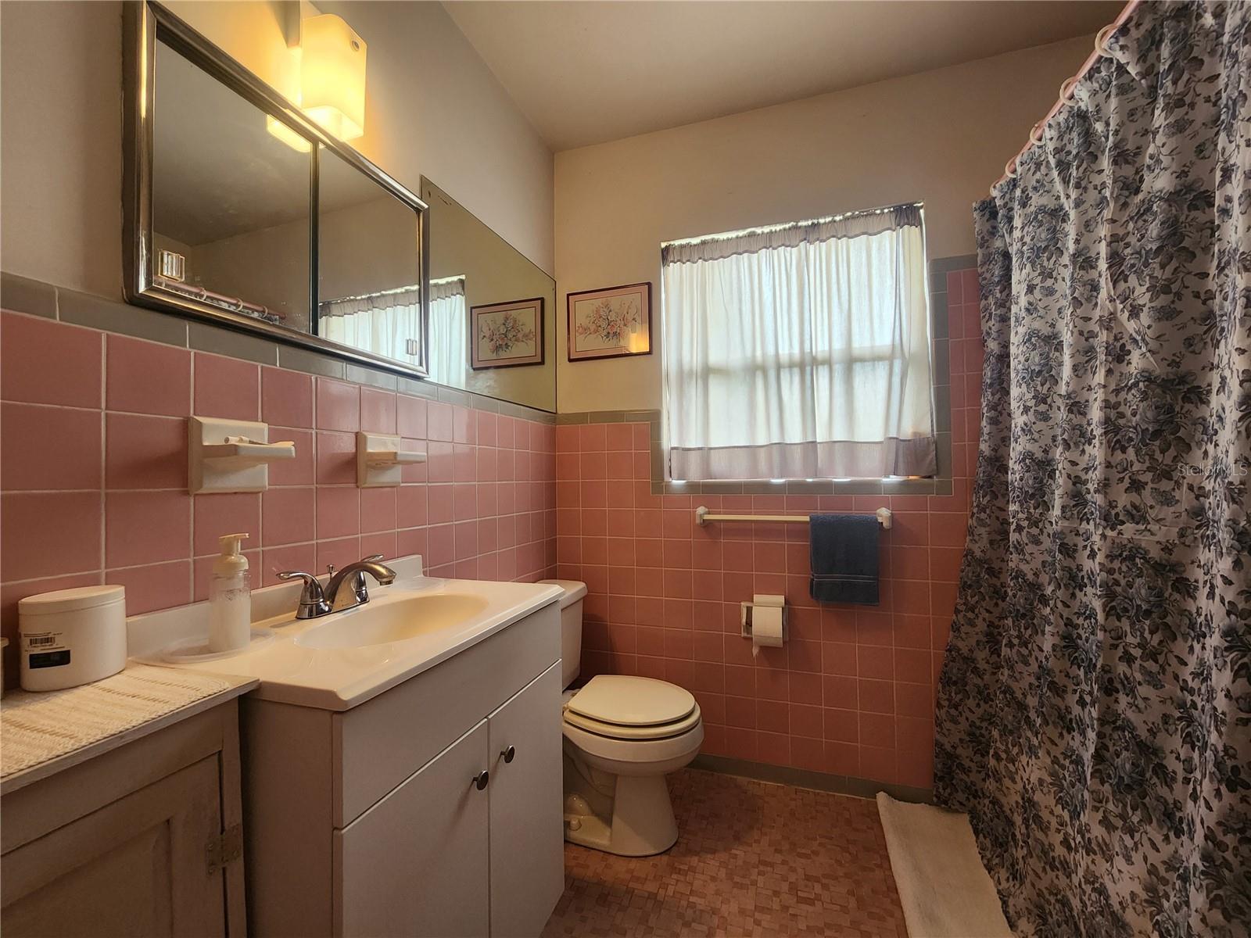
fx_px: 470
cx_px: 626
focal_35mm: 13
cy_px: 469
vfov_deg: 89.9
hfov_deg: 106.2
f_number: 2.2
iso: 250
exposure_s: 1/60
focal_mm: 2.2
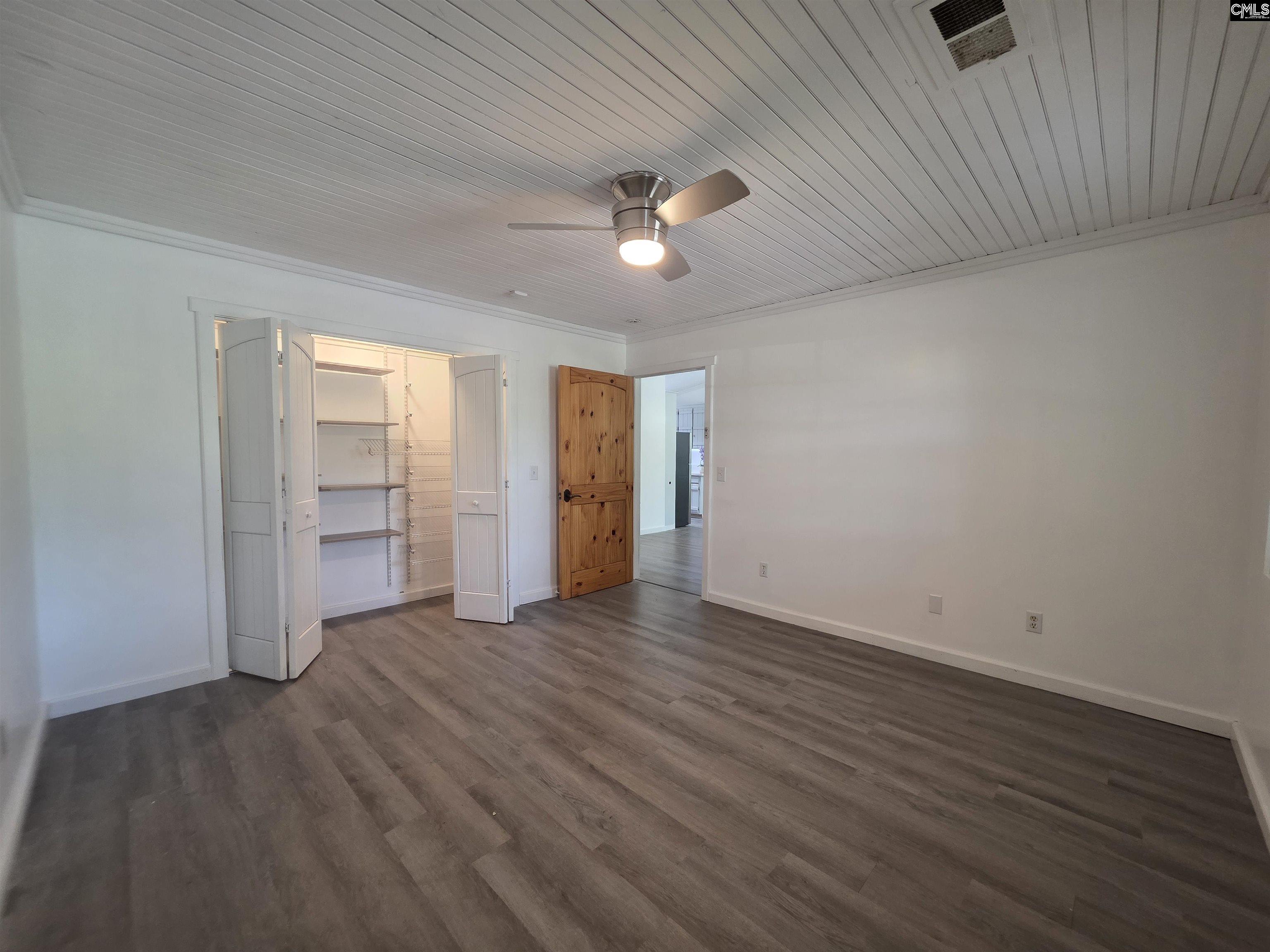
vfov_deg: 89.9
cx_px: 635
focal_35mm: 13
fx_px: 477
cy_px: 476
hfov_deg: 106.2
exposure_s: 1/60
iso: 250
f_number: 1.9
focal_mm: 2.2
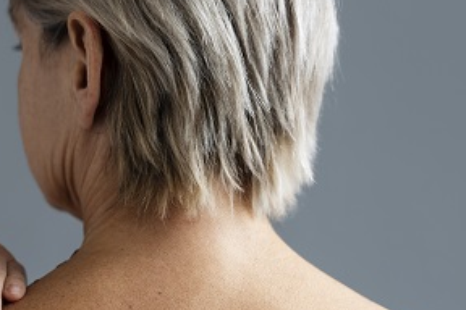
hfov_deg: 27.2
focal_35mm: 73
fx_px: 945
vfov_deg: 18.6
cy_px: 209
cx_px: 92
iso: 800
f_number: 2.8
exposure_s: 1/200
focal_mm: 41
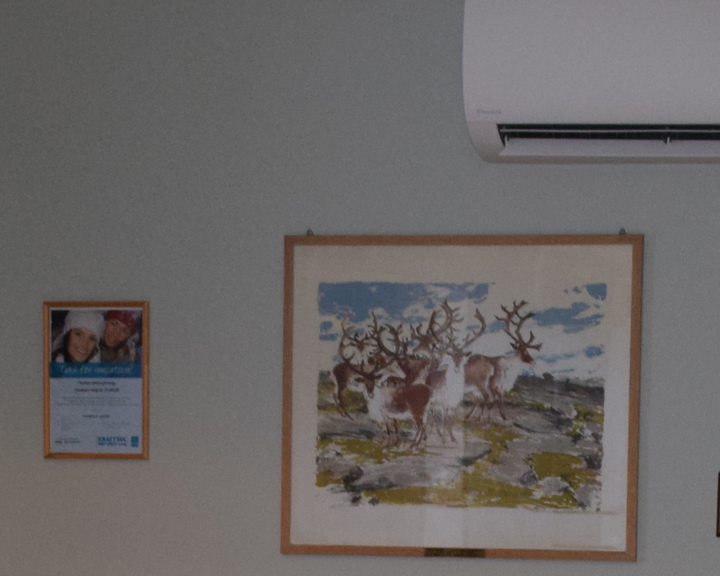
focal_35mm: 171
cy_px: 1070
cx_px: 600
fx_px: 3644
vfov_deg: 8.6
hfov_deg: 11.2
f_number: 4
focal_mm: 24
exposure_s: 1/80
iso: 800
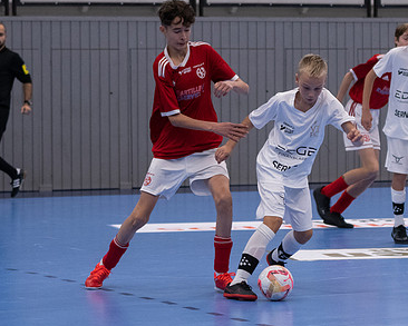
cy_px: 190
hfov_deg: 10.3
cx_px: 273
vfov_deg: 8.3
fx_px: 2259
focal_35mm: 187
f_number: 3.2
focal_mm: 70
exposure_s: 1/400
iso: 2200
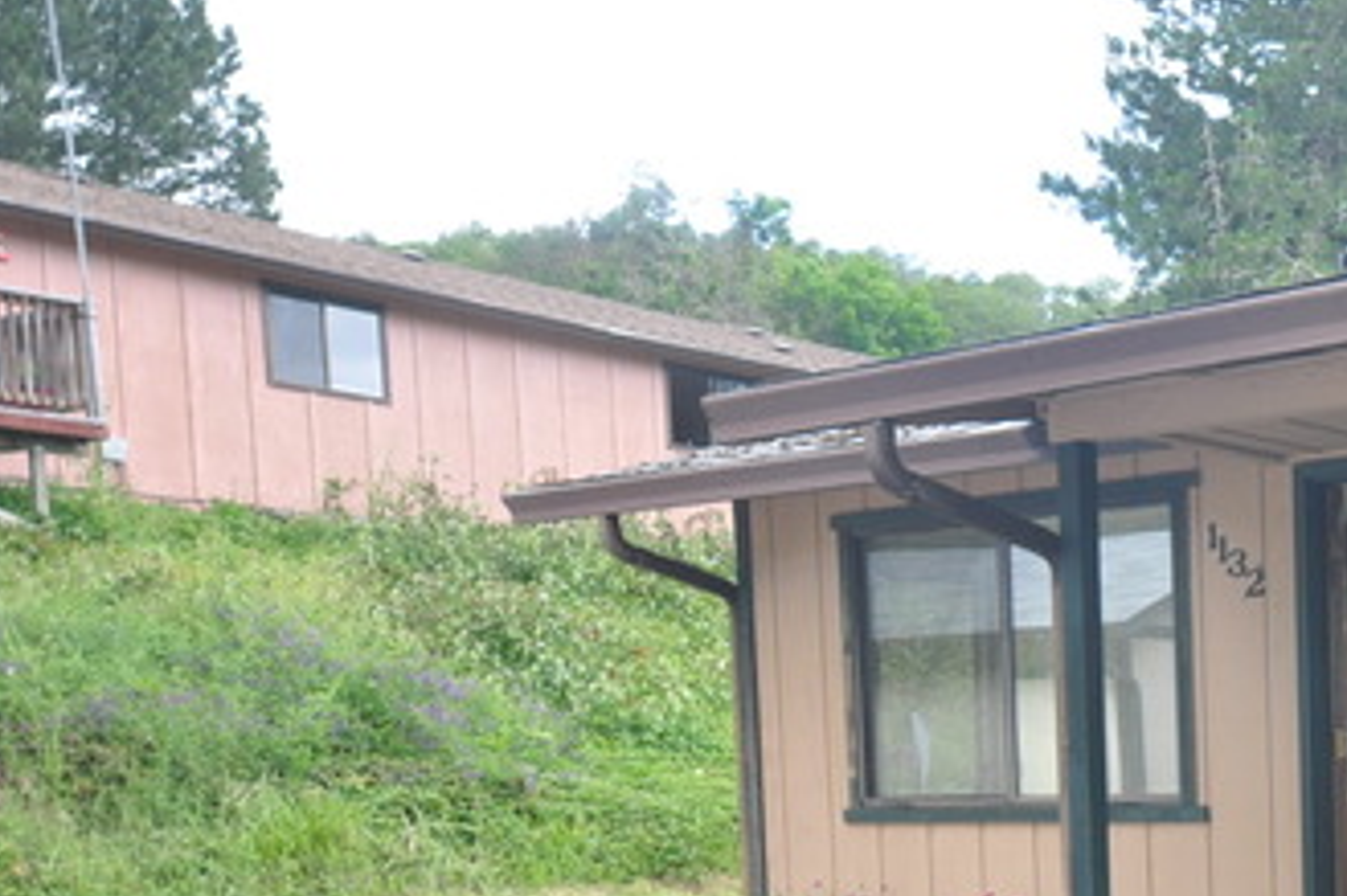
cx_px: 1519
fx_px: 1907
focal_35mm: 51
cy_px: 849
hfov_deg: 33.4
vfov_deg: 25.4
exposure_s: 1/100
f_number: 5
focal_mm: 14
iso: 200
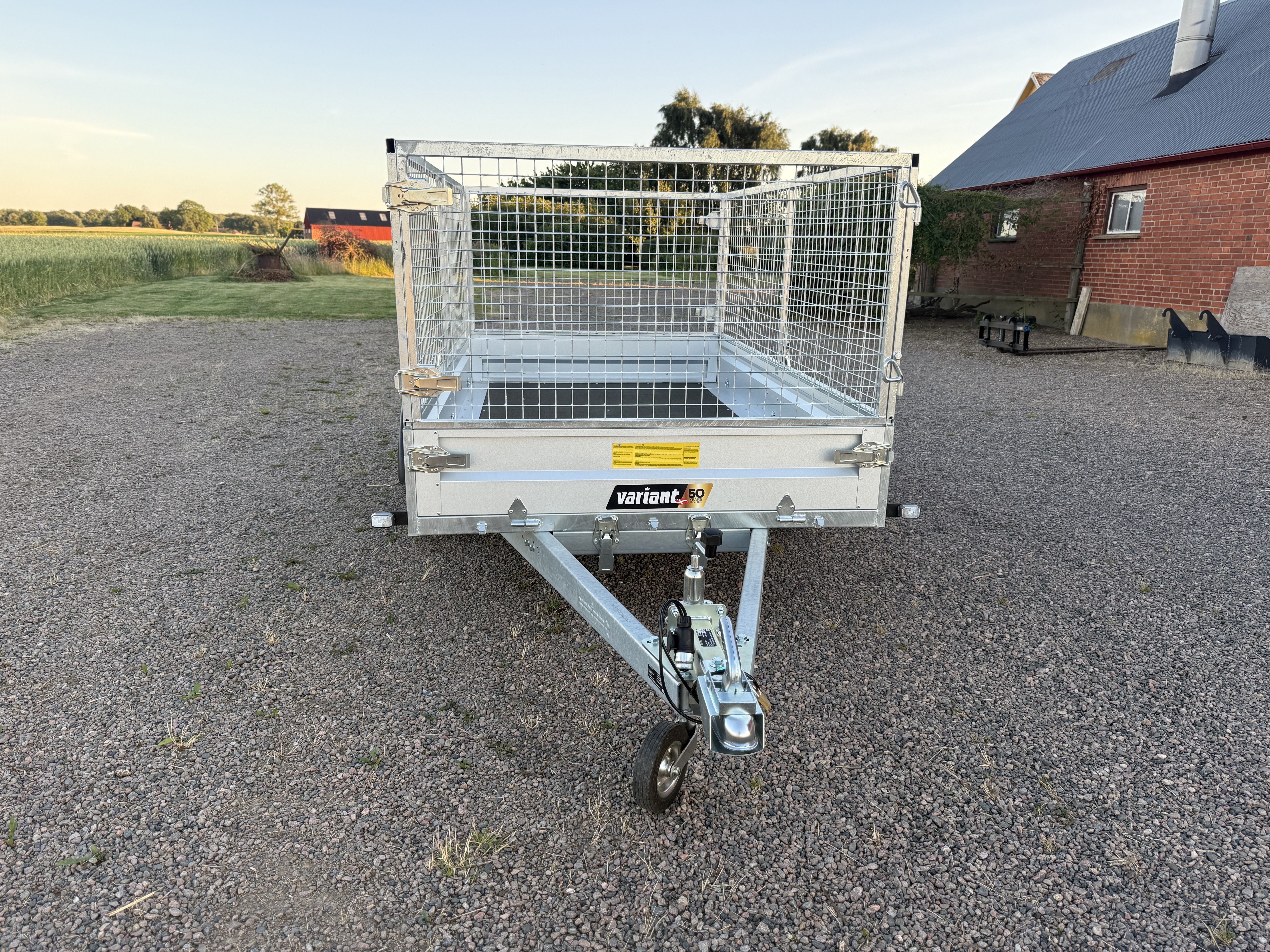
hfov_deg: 71.6
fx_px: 881
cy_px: 476
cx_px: 635
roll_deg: -1.5
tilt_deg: -13.4
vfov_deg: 56.8
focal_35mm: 24
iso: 100
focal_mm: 6.76
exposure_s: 1/497
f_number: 1.78
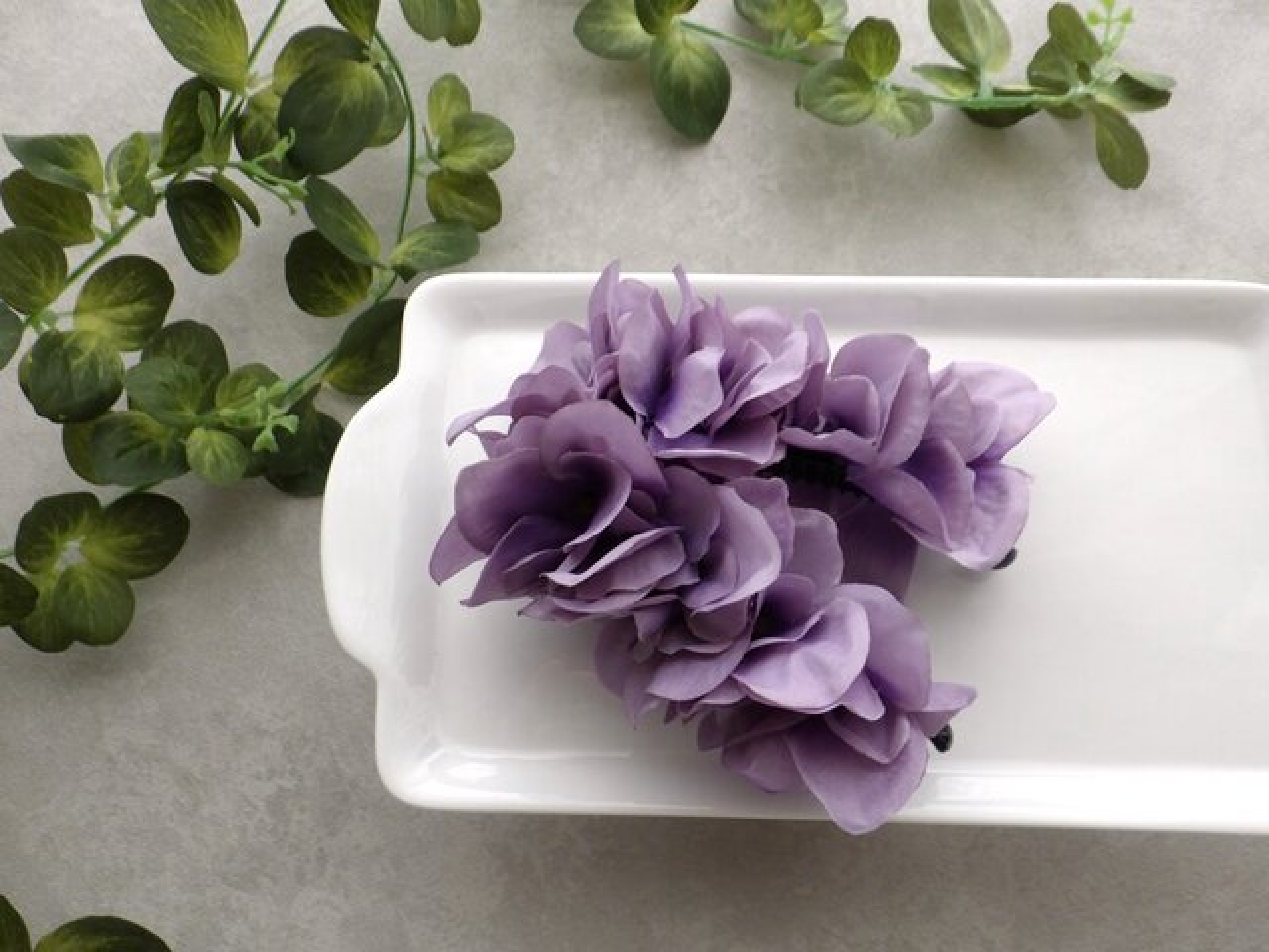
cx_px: 634
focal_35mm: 34
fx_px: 1246
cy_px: 476
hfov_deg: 54.0
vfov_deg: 41.8
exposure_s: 1/50
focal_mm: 6.1
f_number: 3.8
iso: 125
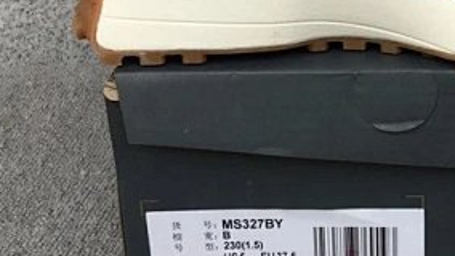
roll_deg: +1.1
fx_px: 917
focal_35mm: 76
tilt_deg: -19.9
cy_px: 16
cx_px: 412
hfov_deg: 26.9
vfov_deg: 15.7
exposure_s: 1/245
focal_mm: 3.3
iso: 25
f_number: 2.4
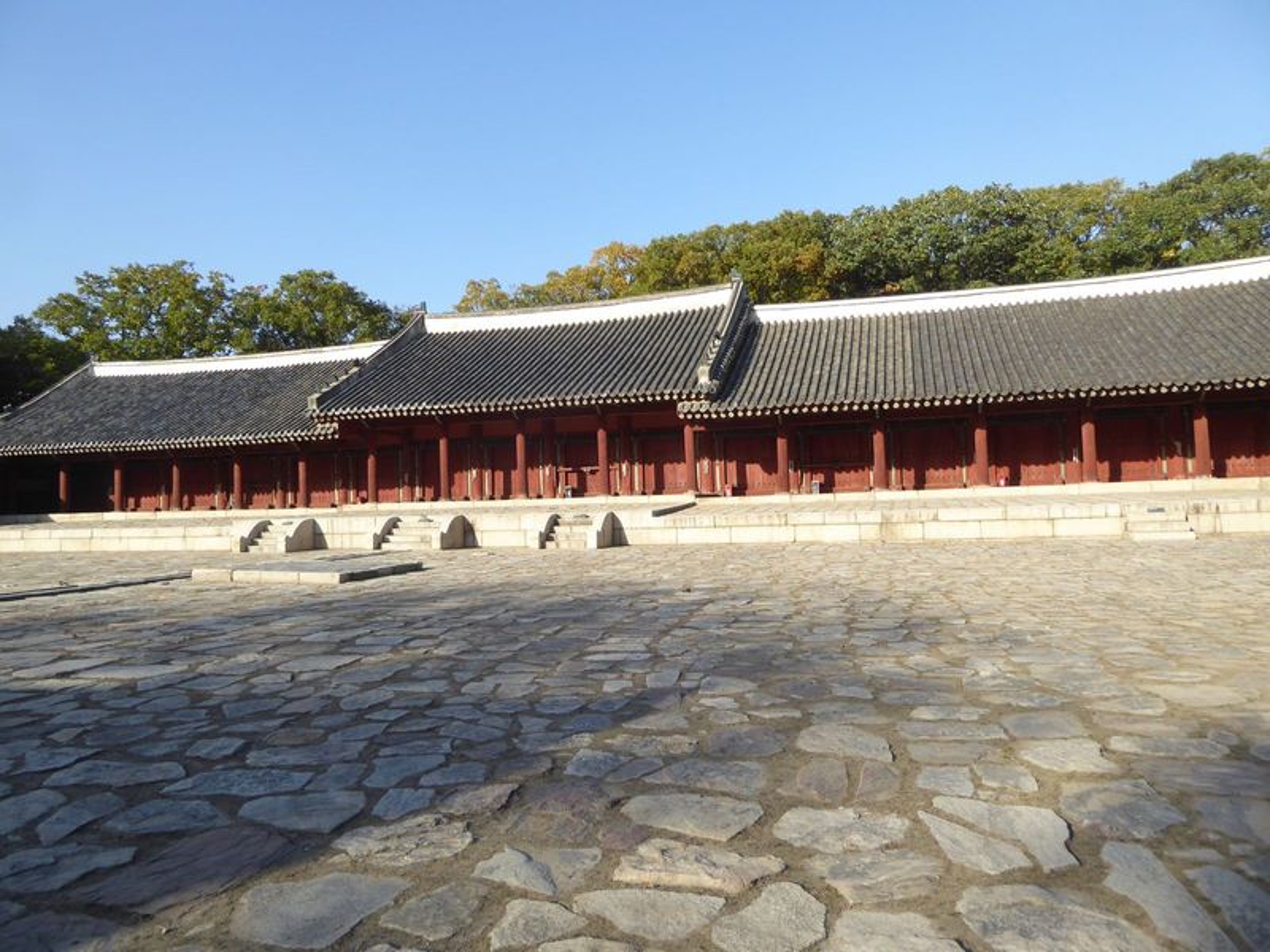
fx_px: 917
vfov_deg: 54.9
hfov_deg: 69.4
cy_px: 476
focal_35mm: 25
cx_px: 635
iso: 80
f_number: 3.3
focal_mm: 4.3
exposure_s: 1/500
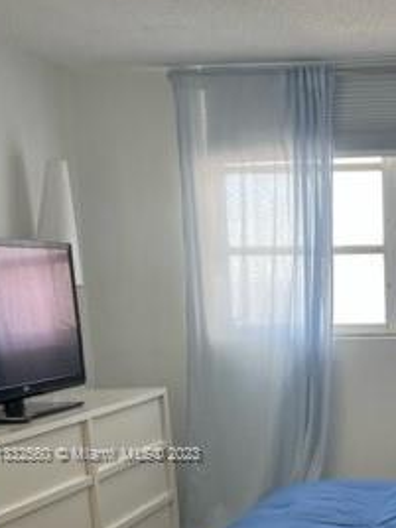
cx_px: 447
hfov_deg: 22.2
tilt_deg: -8.9
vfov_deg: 30.1
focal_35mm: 62
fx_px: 946
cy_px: 455
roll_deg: +0.3
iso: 100
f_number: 1.5
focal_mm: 5.7
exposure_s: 1/121
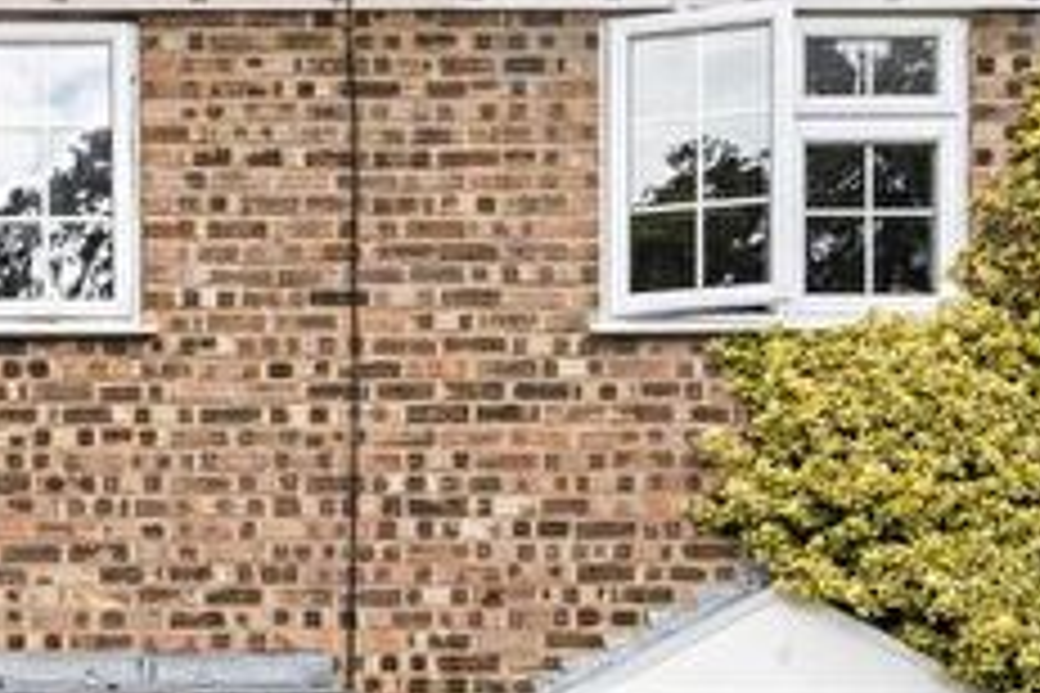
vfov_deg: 13.4
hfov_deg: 18.9
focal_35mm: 100
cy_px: 781
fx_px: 2889
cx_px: -320
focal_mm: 33
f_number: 9
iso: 200
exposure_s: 1/160
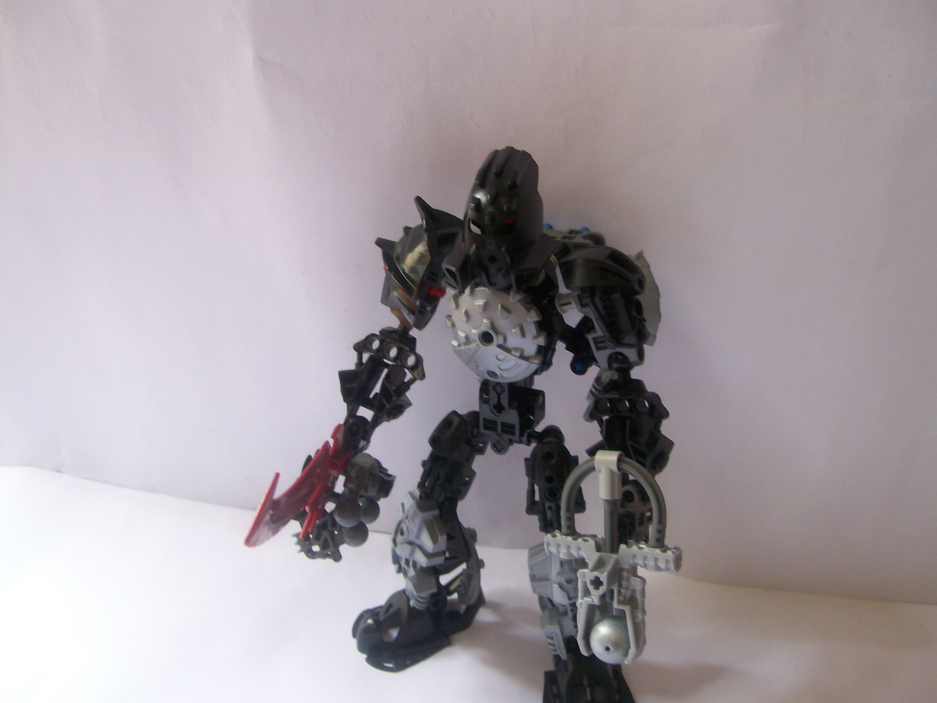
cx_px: 468
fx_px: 974
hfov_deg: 51.4
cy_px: 352
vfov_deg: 39.7
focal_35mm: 36
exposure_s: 1/52.1
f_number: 2.7
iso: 80
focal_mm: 6
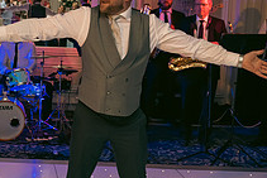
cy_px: 60
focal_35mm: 66
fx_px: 490
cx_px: -3
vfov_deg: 20.6
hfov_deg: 28.5
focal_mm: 24
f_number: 3.5
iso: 640
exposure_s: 1/160
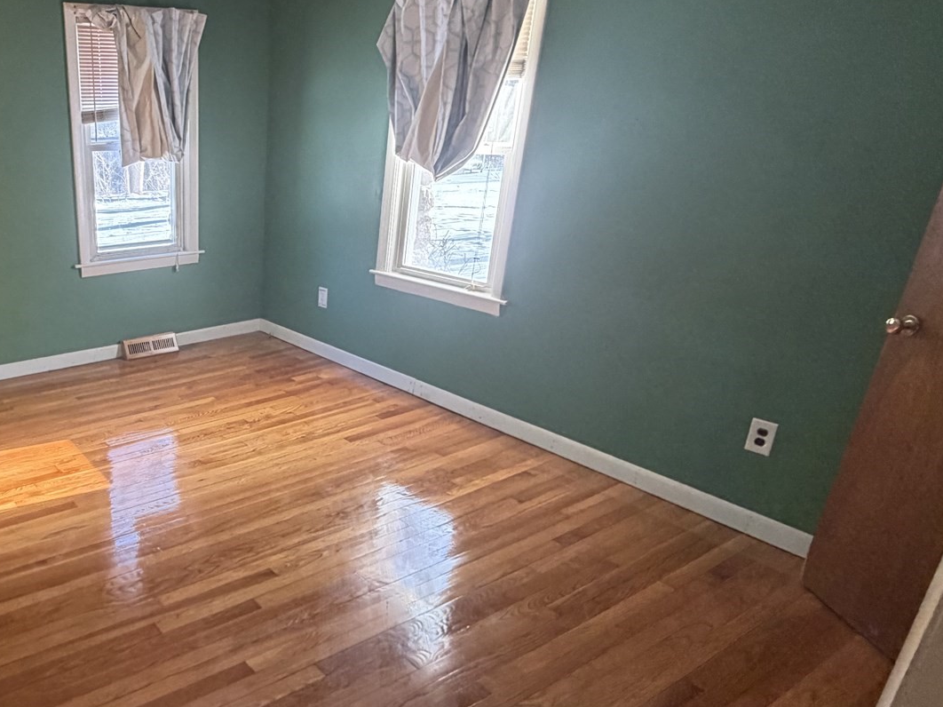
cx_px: 187
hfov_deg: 60.1
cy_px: 403
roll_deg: +1.1
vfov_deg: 51.2
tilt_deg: -21.8
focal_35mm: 27
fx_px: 735
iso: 320
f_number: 2.2
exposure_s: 1/62
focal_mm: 2.22
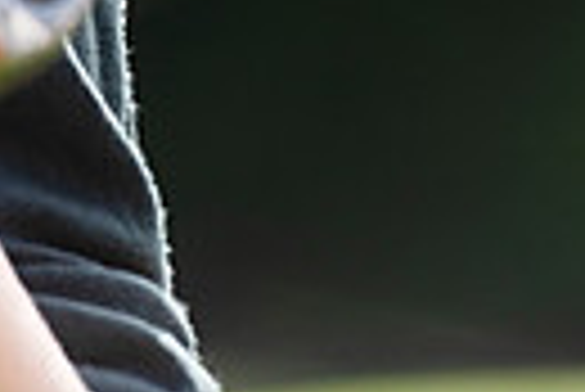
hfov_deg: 2.3
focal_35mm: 890
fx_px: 14479
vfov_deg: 1.5
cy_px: -475
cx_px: -104
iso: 400
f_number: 4
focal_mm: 200
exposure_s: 1/1000
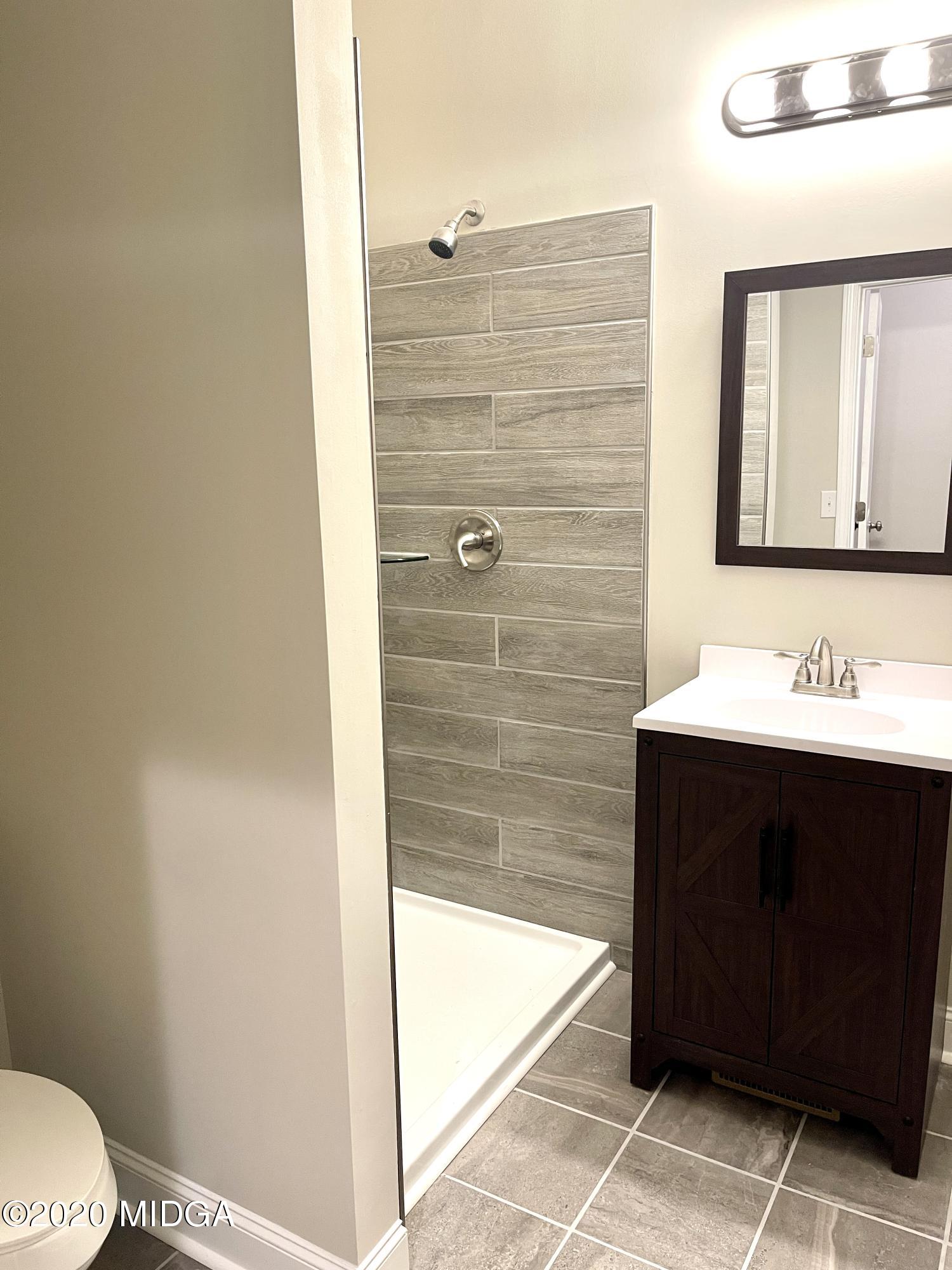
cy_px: 635
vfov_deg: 67.3
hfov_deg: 53.1
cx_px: 476
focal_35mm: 26
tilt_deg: -11.2
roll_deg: +1.1
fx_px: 953
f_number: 1.6
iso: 125
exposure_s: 1/60
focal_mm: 5.1
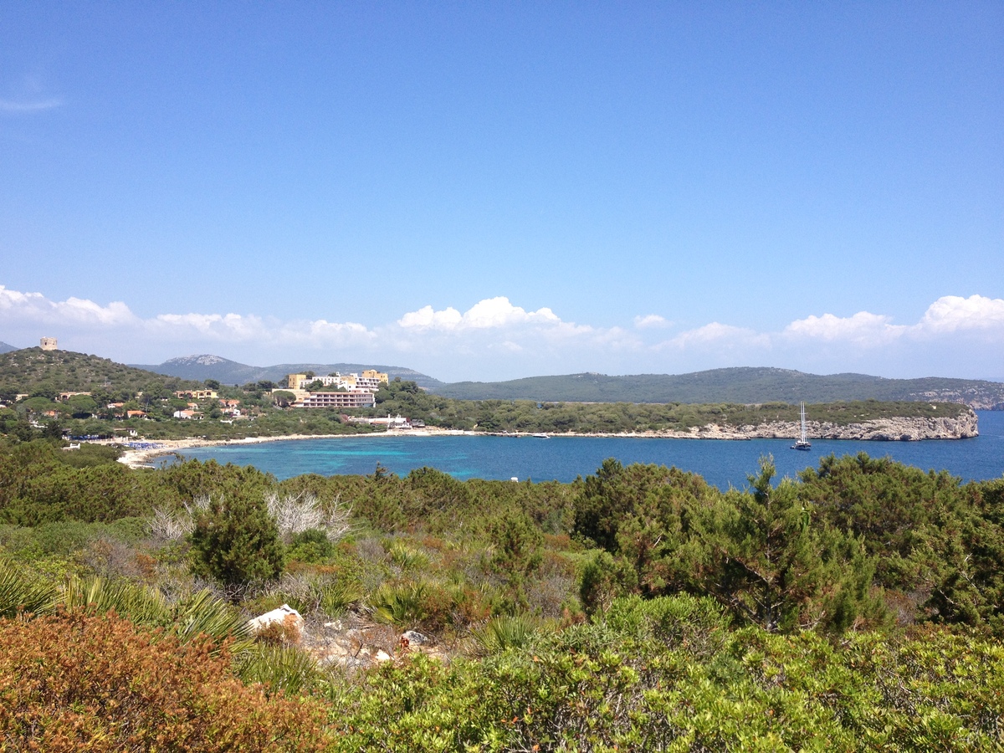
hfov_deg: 52.6
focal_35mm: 35
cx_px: 502
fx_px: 1015
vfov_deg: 40.7
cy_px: 376
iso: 50
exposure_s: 1/1534
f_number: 2.4
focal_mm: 4.28
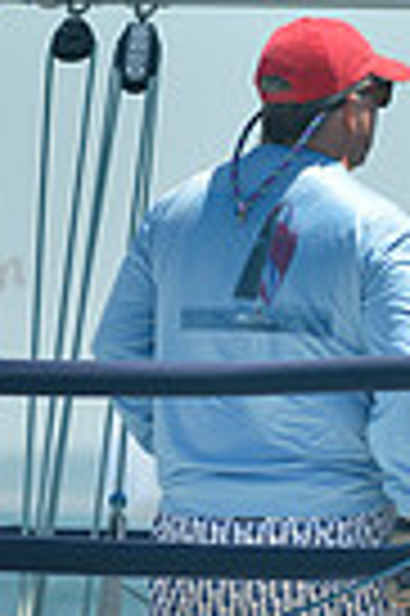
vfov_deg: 2.2
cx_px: 259
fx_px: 15995
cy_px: 508
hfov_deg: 1.5
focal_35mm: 934
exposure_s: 1/1000
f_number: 6.3
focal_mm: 220
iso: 280
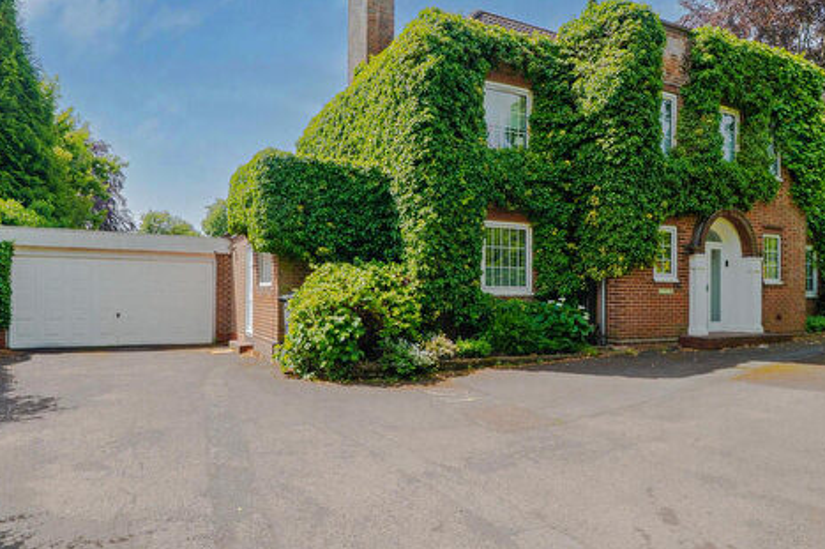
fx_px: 412
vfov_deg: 64.4
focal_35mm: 18
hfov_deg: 89.8
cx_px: 380
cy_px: 156
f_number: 8
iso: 100
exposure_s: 1/200
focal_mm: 12
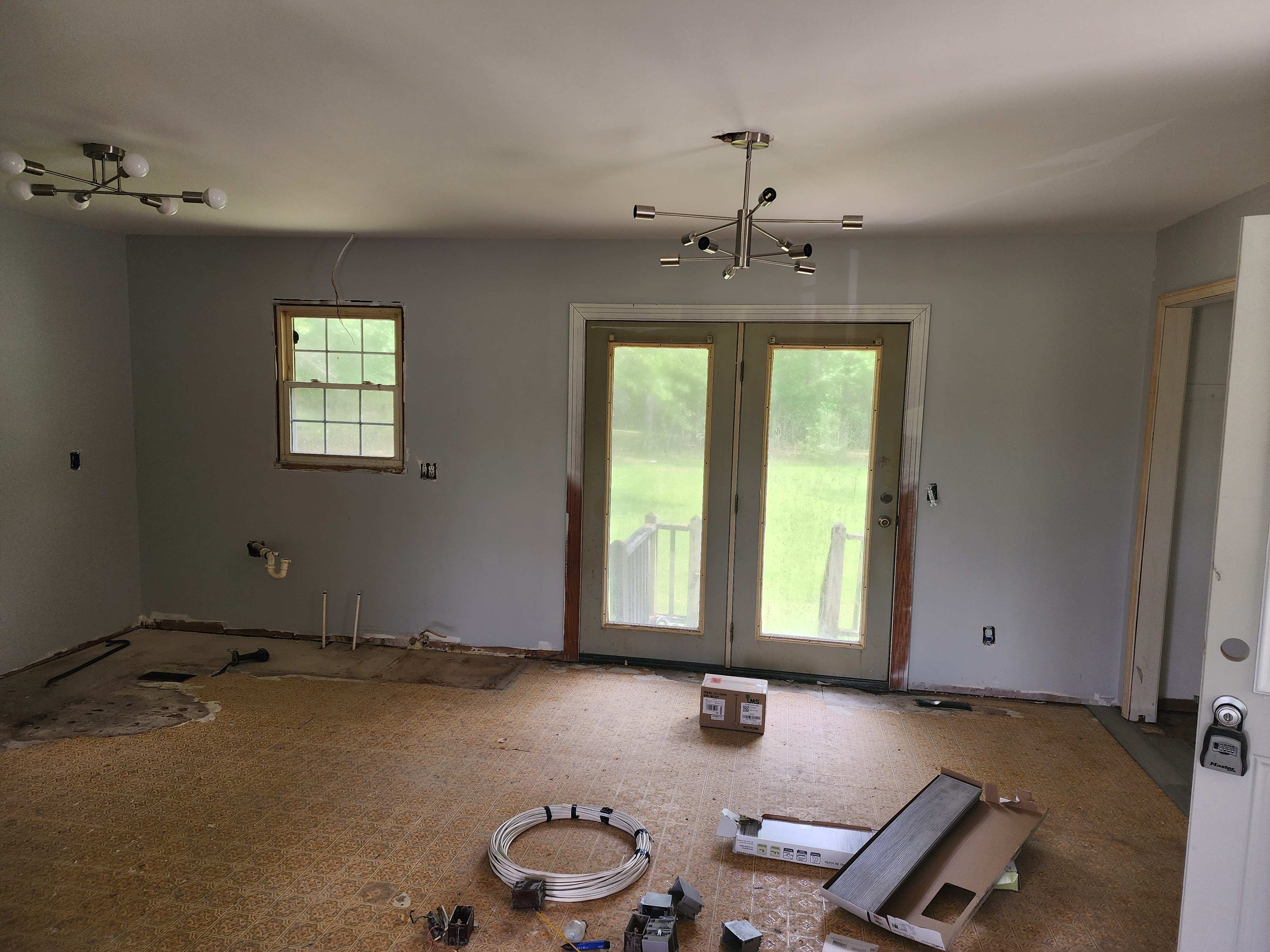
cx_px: 635
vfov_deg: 58.9
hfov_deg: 73.9
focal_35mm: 23
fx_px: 844
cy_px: 476
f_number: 1.8
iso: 64
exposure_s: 1/180
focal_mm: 6.4
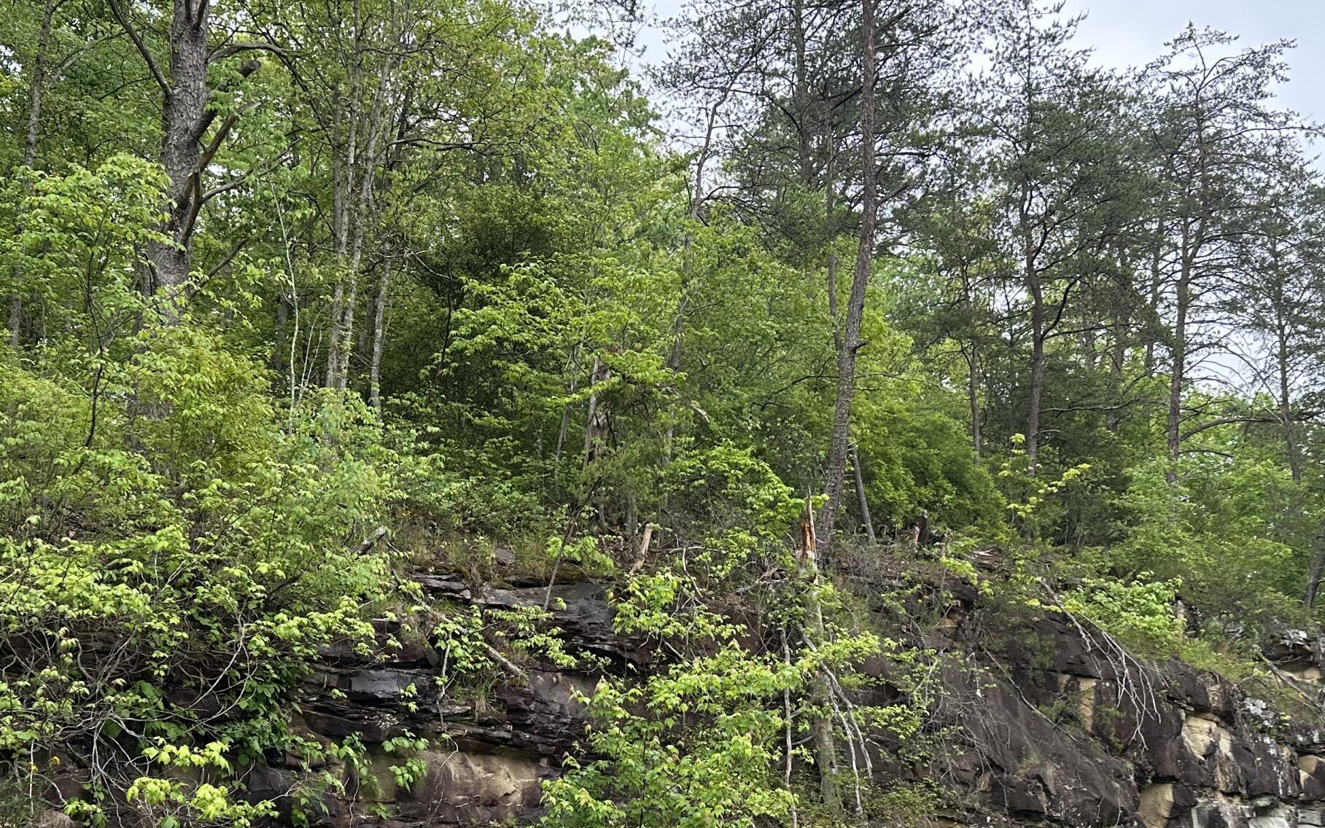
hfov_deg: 47.1
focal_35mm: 42
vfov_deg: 30.1
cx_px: 720
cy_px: 601
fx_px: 1517
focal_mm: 6.86
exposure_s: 1/132
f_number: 1.78
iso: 100
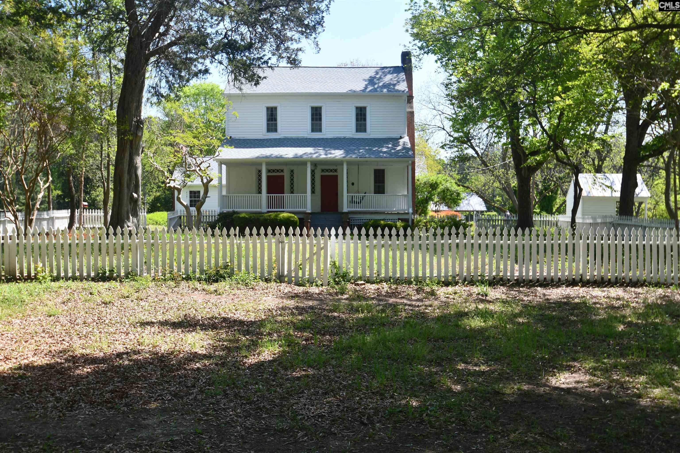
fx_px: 680
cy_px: 226
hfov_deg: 53.1
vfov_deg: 36.9
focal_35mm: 36
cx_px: 340
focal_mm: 24
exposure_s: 1/250
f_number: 8
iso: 200
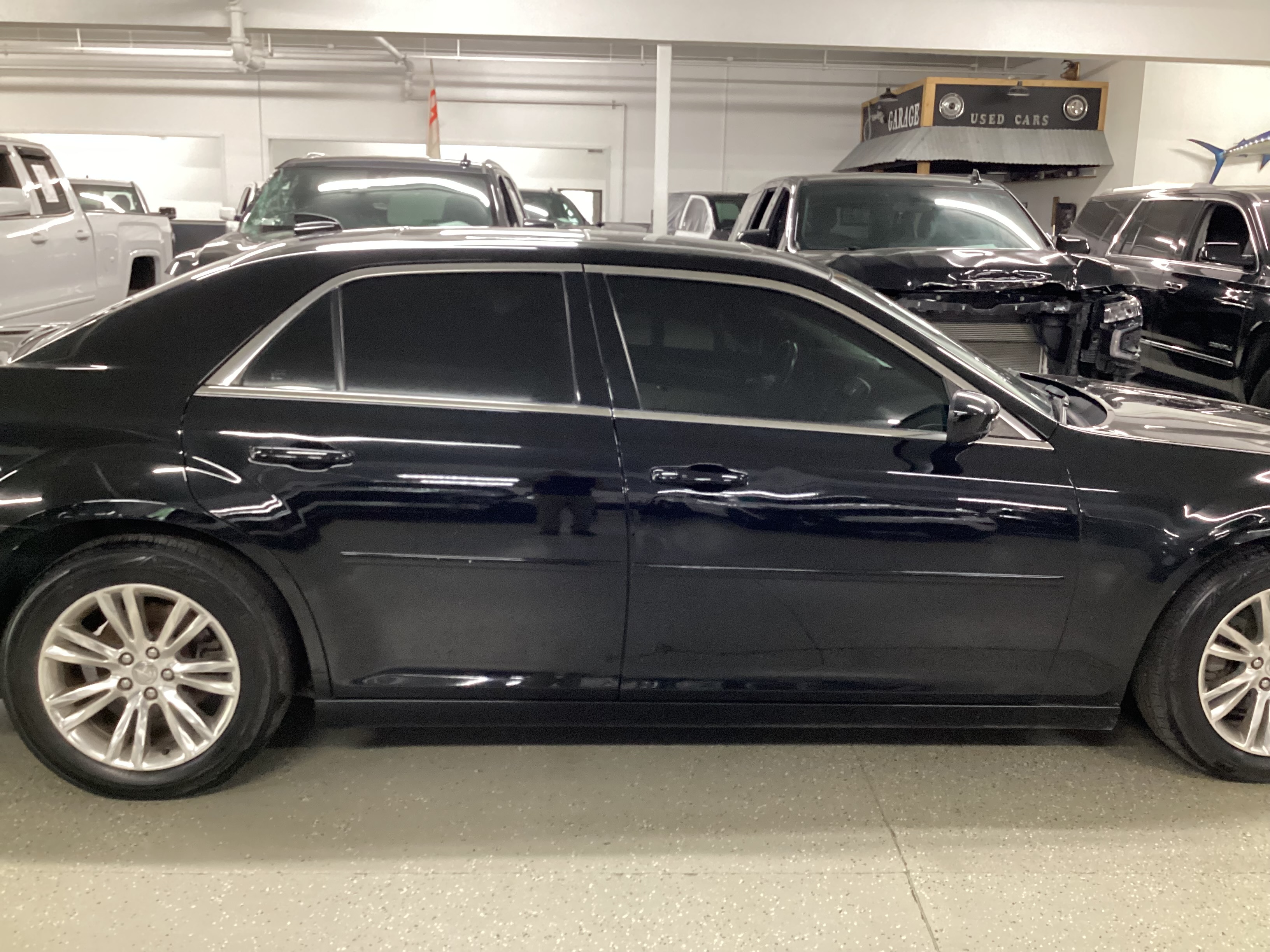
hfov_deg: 58.4
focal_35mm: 31
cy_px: 476
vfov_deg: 45.4
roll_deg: -1.2
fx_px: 1137
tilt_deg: -14.4
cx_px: 635
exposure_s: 1/40
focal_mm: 3.3
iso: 400
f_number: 2.4
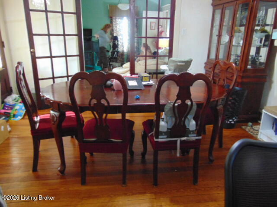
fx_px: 200
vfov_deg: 54.9
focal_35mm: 25
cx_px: 138
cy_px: 104
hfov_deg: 69.4
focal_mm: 4.5
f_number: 3
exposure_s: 1/13
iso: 400
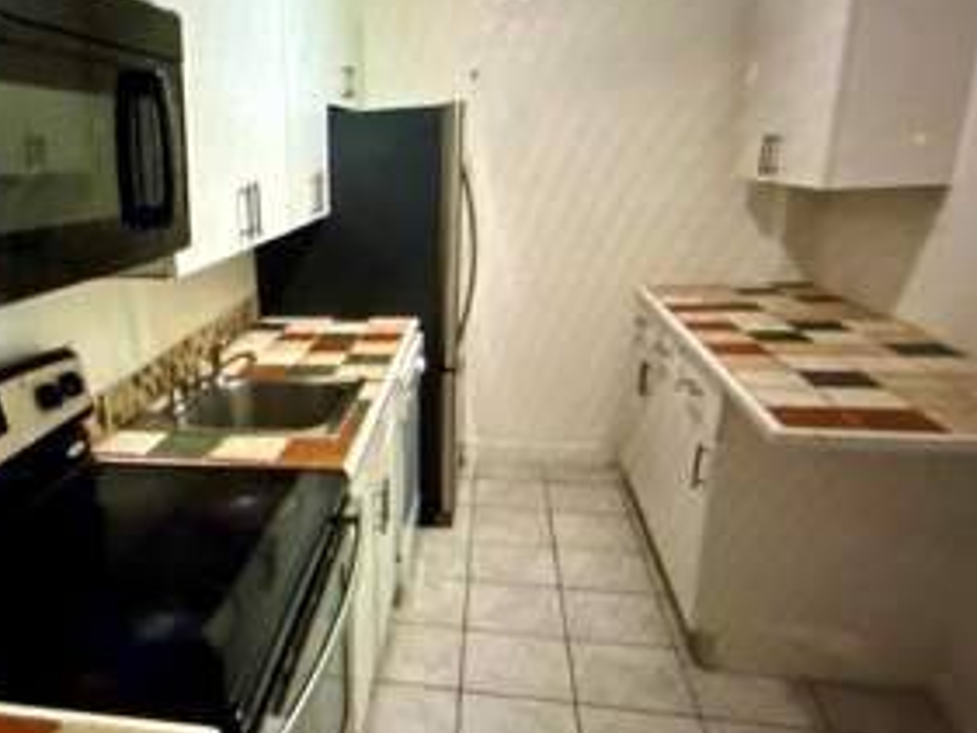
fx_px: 1158
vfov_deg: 35.1
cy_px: 327
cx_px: 229
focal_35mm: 41
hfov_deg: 44.1
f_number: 2.2
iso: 400
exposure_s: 1/60
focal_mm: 2.22
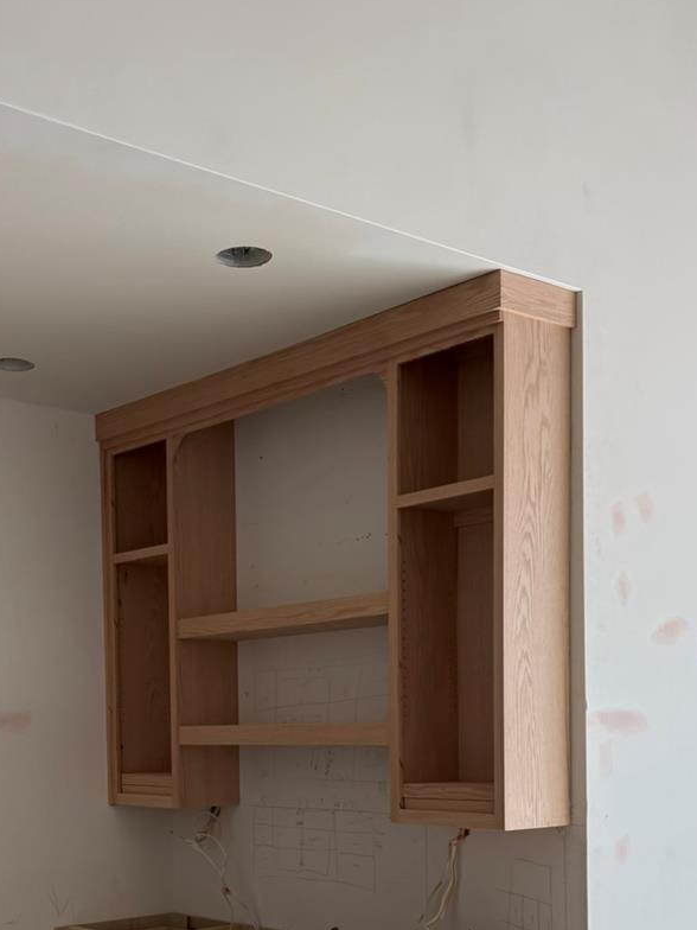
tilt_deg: -0.9
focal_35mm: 47
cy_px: 760
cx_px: 202
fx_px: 1262
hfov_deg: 30.5
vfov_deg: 38.7
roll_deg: +1.2
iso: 100
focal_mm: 6.76
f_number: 1.78
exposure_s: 1/356
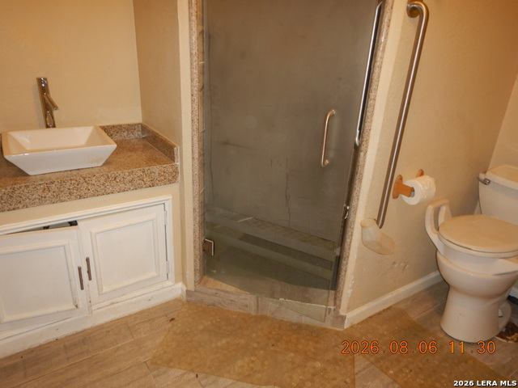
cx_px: 259
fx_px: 359
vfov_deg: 56.8
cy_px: 194
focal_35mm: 24
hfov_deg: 71.6
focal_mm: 4.3
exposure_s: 1/30
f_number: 2.8
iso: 200
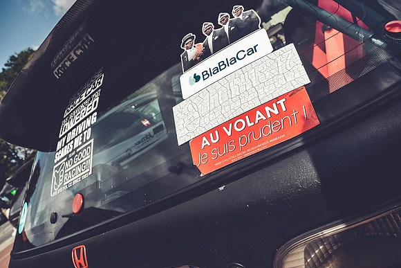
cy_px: 134
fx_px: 278
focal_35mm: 25
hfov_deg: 71.6
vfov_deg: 51.4
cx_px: 200
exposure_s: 1/2000
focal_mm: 12
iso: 200
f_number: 4
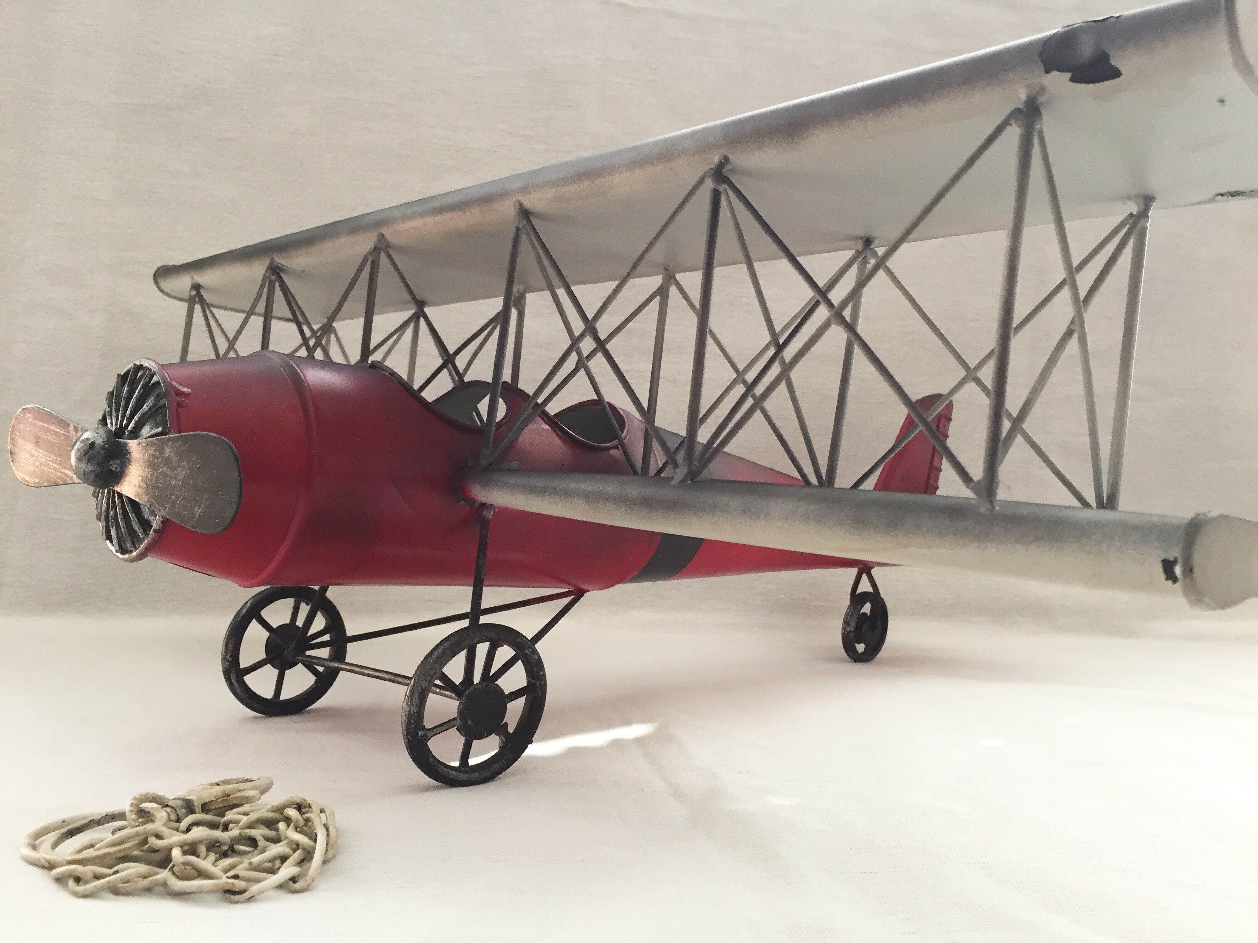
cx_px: 629
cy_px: 472
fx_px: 1054
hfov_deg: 61.7
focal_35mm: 29
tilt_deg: +0.3
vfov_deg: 48.2
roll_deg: -3.3
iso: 100
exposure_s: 1/33
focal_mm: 4.15
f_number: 2.2
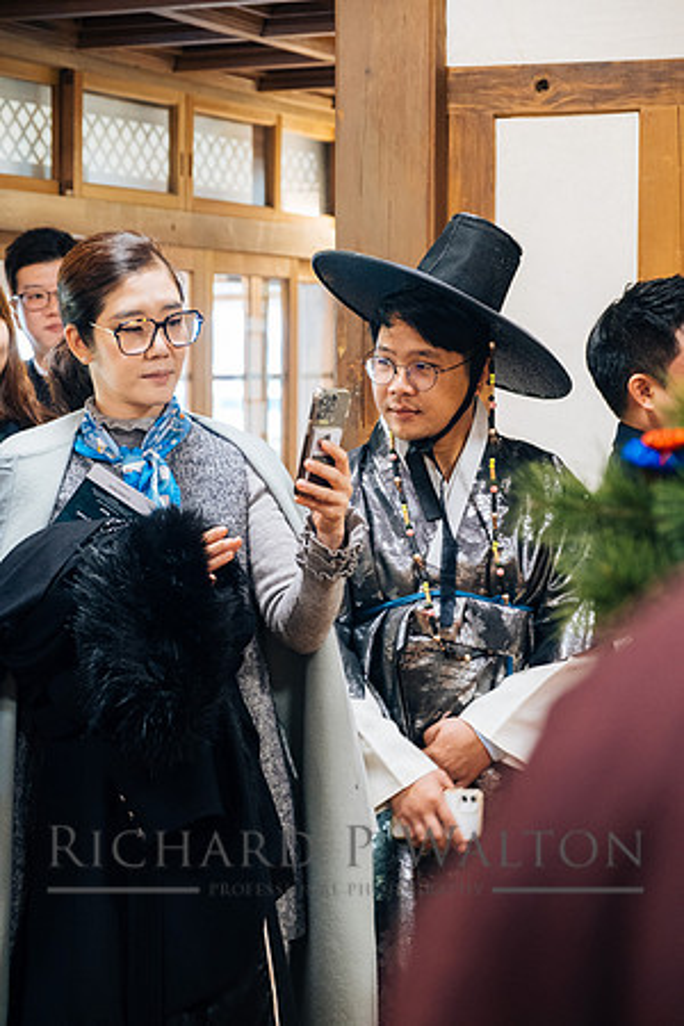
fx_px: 2365
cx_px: 342
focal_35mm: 83
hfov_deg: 16.5
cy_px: 513
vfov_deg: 24.5
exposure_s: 1/60
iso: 1600
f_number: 3.2
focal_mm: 55
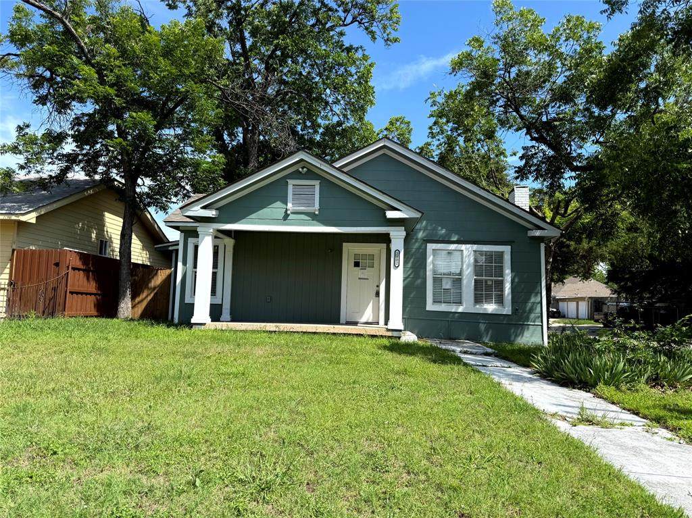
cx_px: 346
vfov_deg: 56.8
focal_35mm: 24
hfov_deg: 71.6
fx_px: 480
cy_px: 259
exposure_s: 1/2801
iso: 80
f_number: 1.78
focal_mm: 6.76
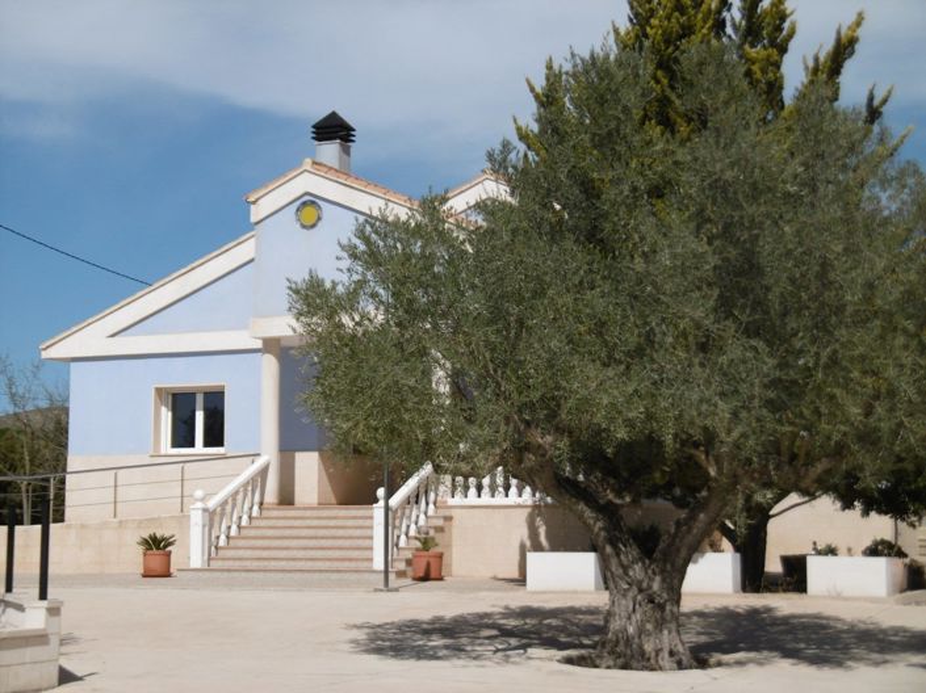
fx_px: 1818
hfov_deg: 28.6
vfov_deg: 21.6
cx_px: 463
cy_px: 346
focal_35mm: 68
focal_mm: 12.1
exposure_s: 1/250
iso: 100
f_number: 11
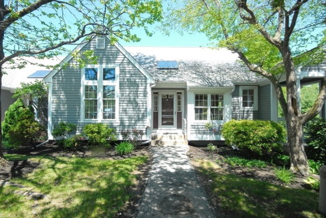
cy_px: 109
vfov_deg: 69.8
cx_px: 163
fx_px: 156
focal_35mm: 17
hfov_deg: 92.4
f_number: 11
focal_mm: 11.5
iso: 640
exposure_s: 1/100
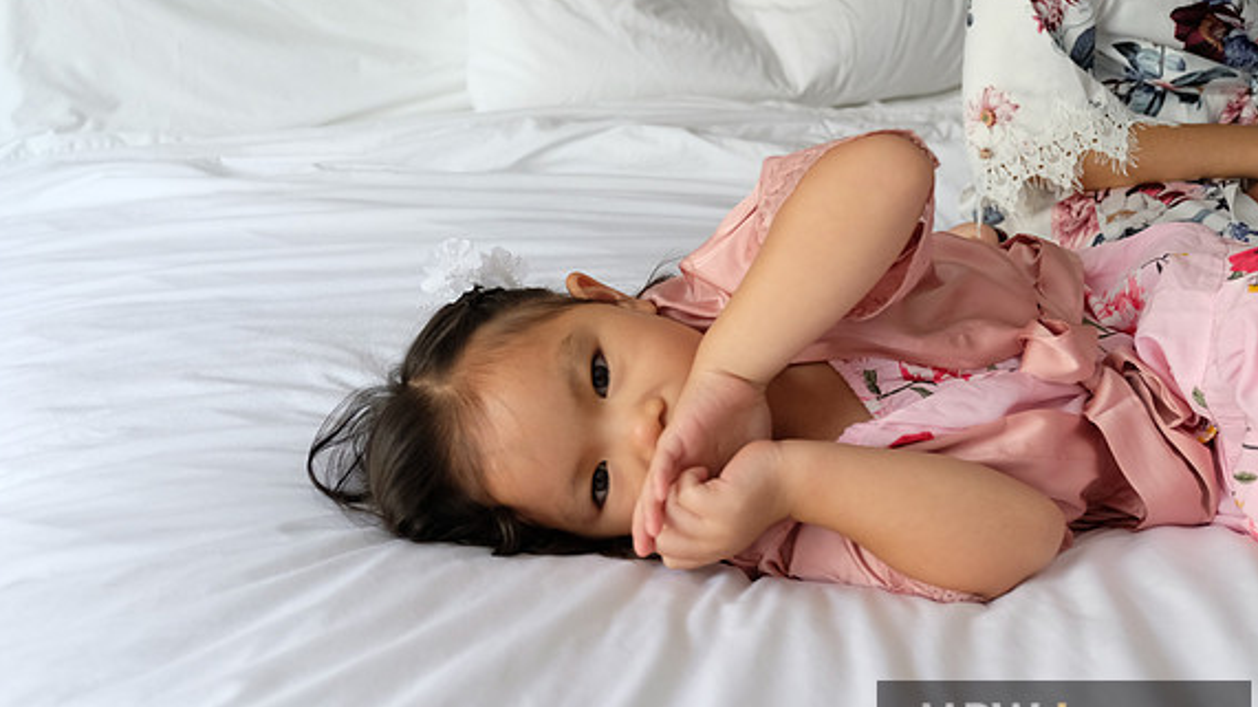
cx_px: 632
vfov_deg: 35.6
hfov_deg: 59.5
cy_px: 393
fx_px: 1101
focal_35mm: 33
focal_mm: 20.6
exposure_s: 1/160
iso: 2000
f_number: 2.8
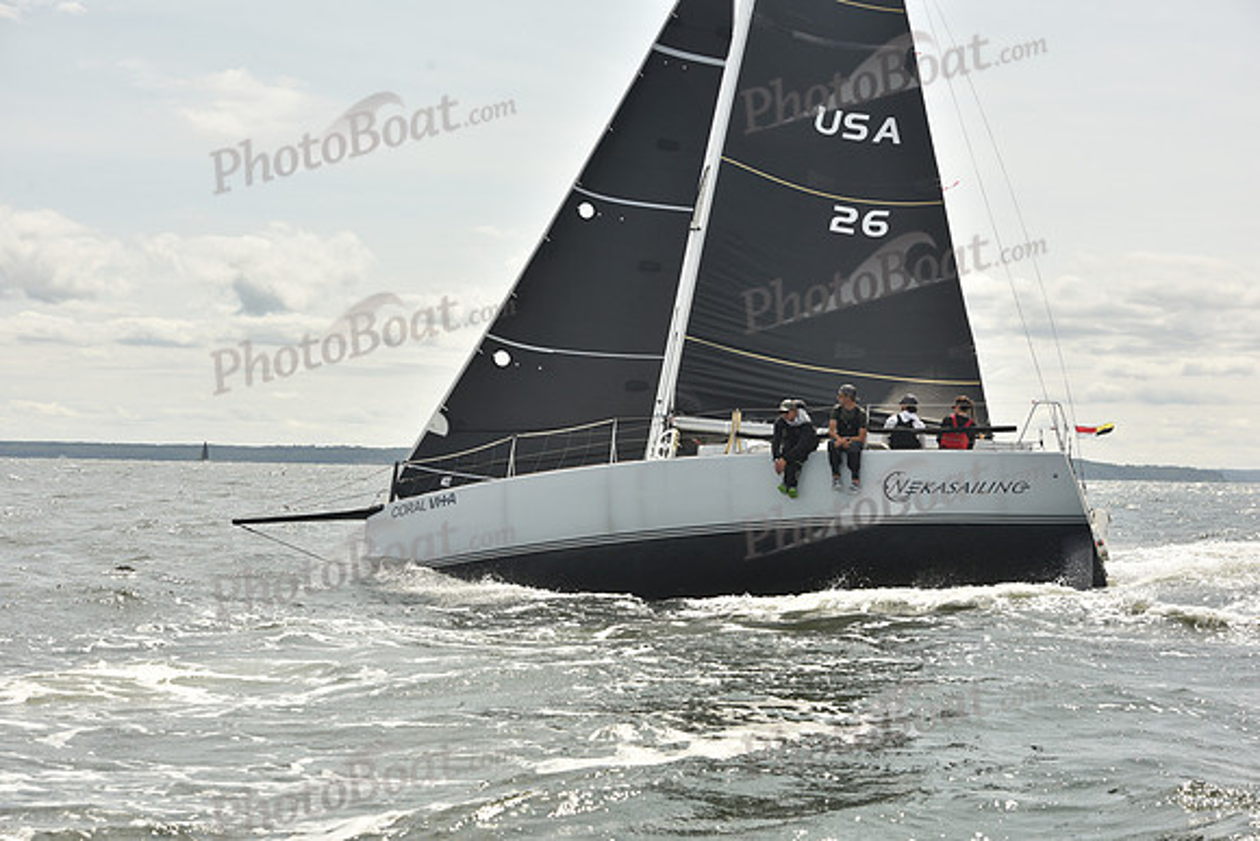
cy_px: 420
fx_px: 2450
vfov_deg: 19.5
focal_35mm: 70
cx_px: 630
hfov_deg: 28.8
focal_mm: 70
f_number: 9
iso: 250
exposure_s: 1/800
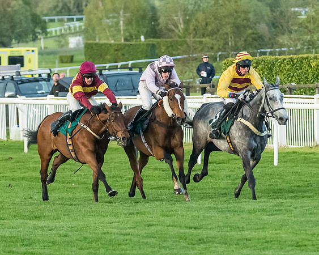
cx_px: 192
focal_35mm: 434
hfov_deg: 4.5
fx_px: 4092
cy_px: 117
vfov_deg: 3.6
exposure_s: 1/2000
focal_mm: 155
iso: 4000
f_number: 4
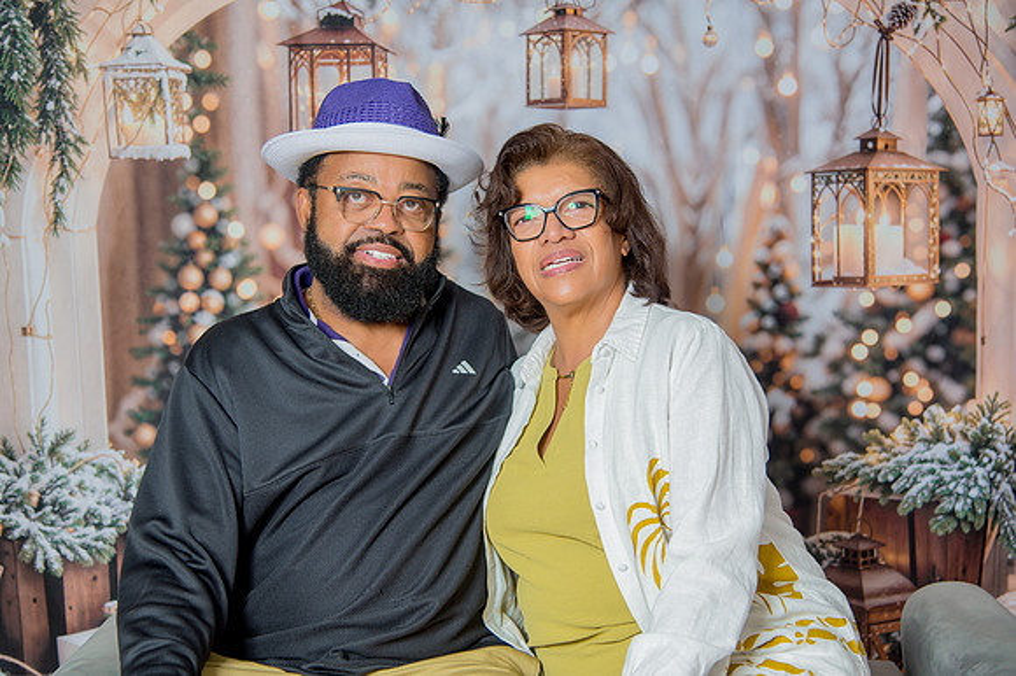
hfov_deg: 36.8
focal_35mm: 54
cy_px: 331
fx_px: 1528
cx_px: 497
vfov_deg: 25.0
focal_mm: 52
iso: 100
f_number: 4
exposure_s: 1/200
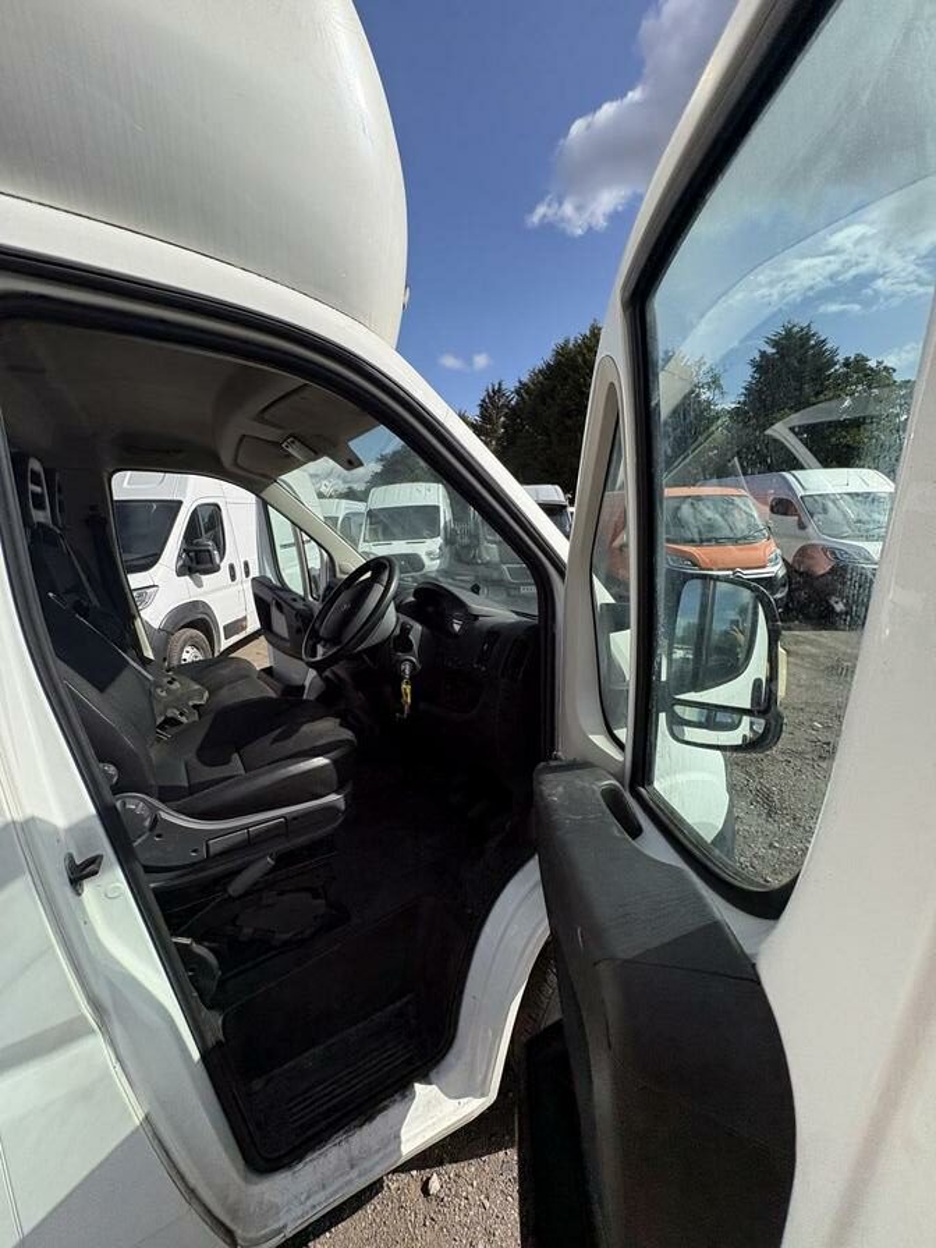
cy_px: 624
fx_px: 505
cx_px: 468
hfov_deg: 85.7
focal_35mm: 14
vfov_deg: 102.1
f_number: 2.2
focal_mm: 2.22
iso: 64
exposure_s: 1/1395
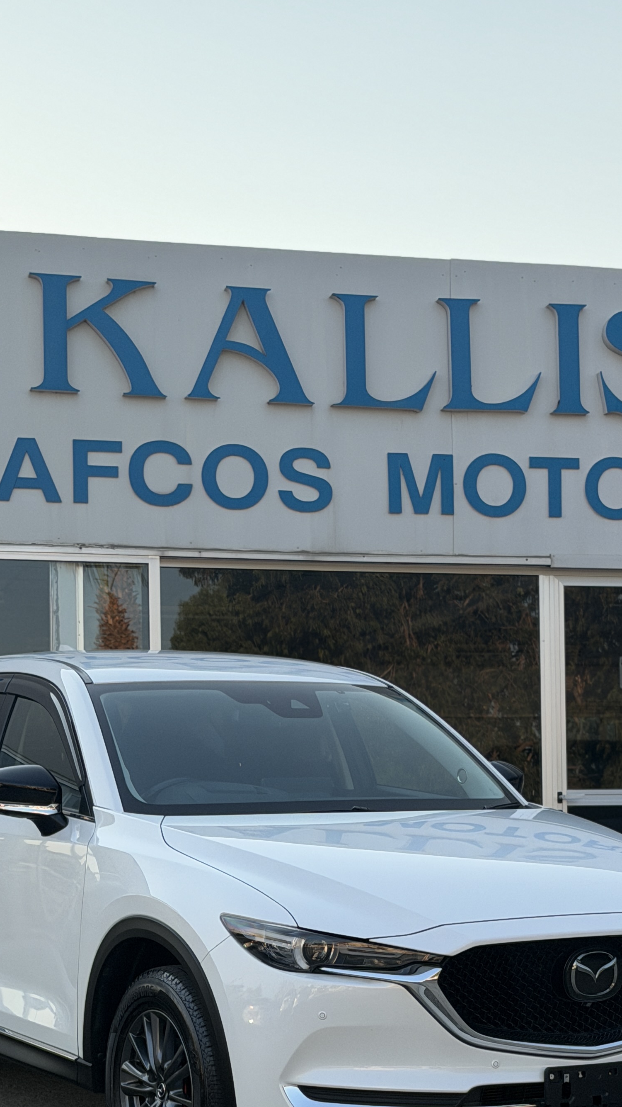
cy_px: 836
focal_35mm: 79
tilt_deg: +1.4
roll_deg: +0.3
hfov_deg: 15.3
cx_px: 336
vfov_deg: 26.5
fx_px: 2317
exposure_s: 1/939
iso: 100
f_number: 1.78
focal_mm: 6.76
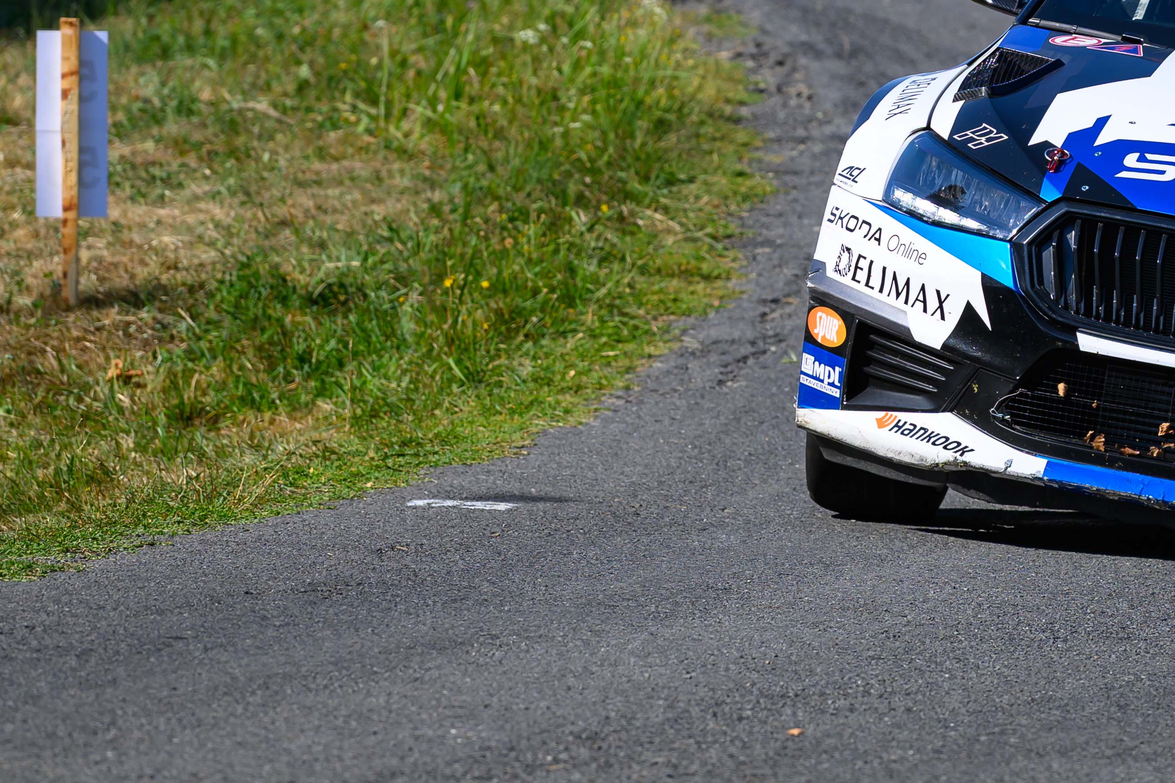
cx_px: 1153
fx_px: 18963
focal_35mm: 581
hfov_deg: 3.5
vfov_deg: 2.4
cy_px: -325
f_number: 3.5
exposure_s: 1/1600
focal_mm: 185
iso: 80
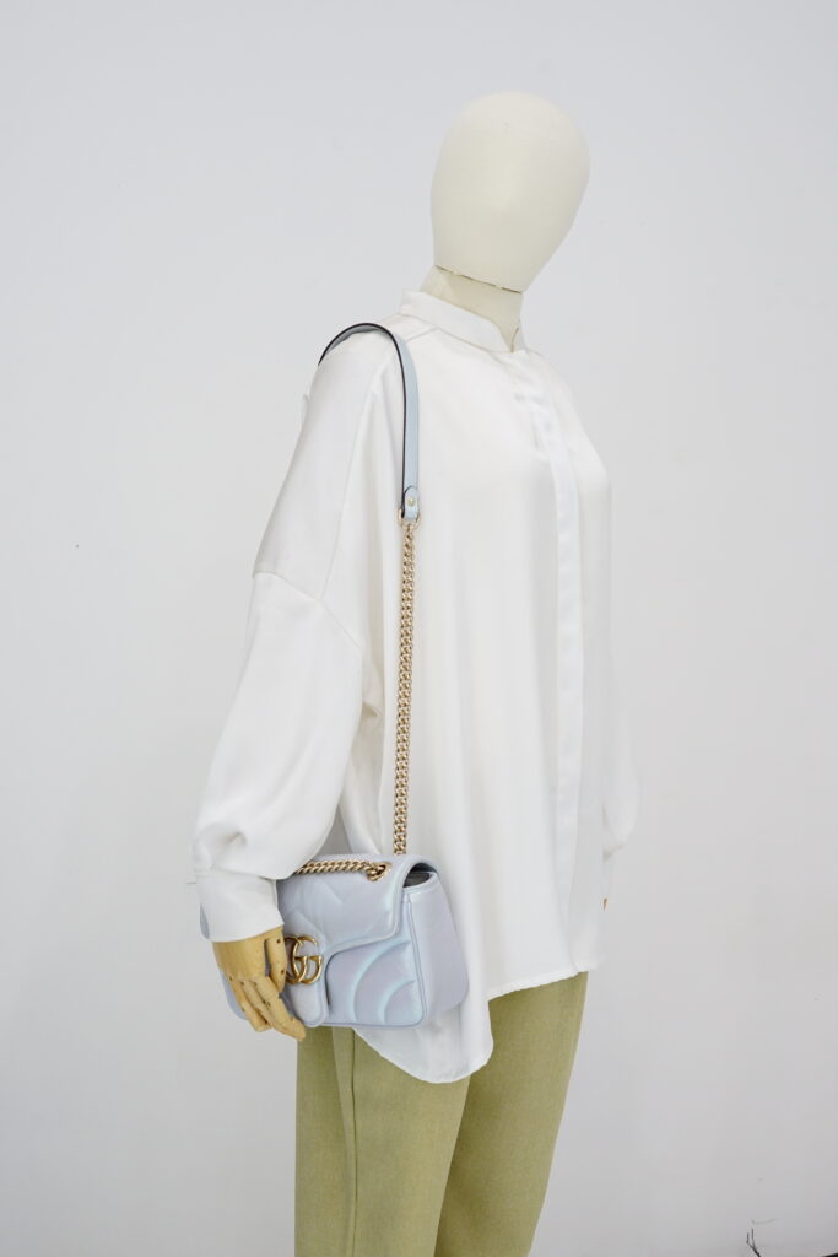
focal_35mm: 50
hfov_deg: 27.0
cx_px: 419
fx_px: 1745
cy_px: 628
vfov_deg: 39.6
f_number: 6.3
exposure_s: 1/13
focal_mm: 50
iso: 640
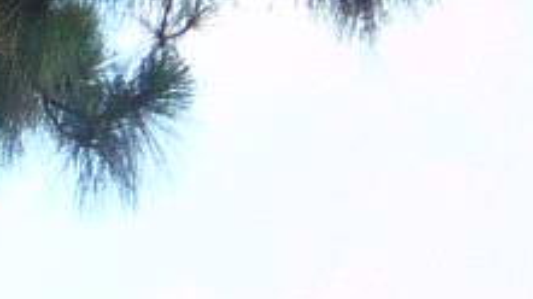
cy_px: 1155
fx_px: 3348
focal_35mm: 237
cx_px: -1001
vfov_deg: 4.7
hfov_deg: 8.0
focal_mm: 5.2
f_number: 4
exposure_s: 1/250
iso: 100
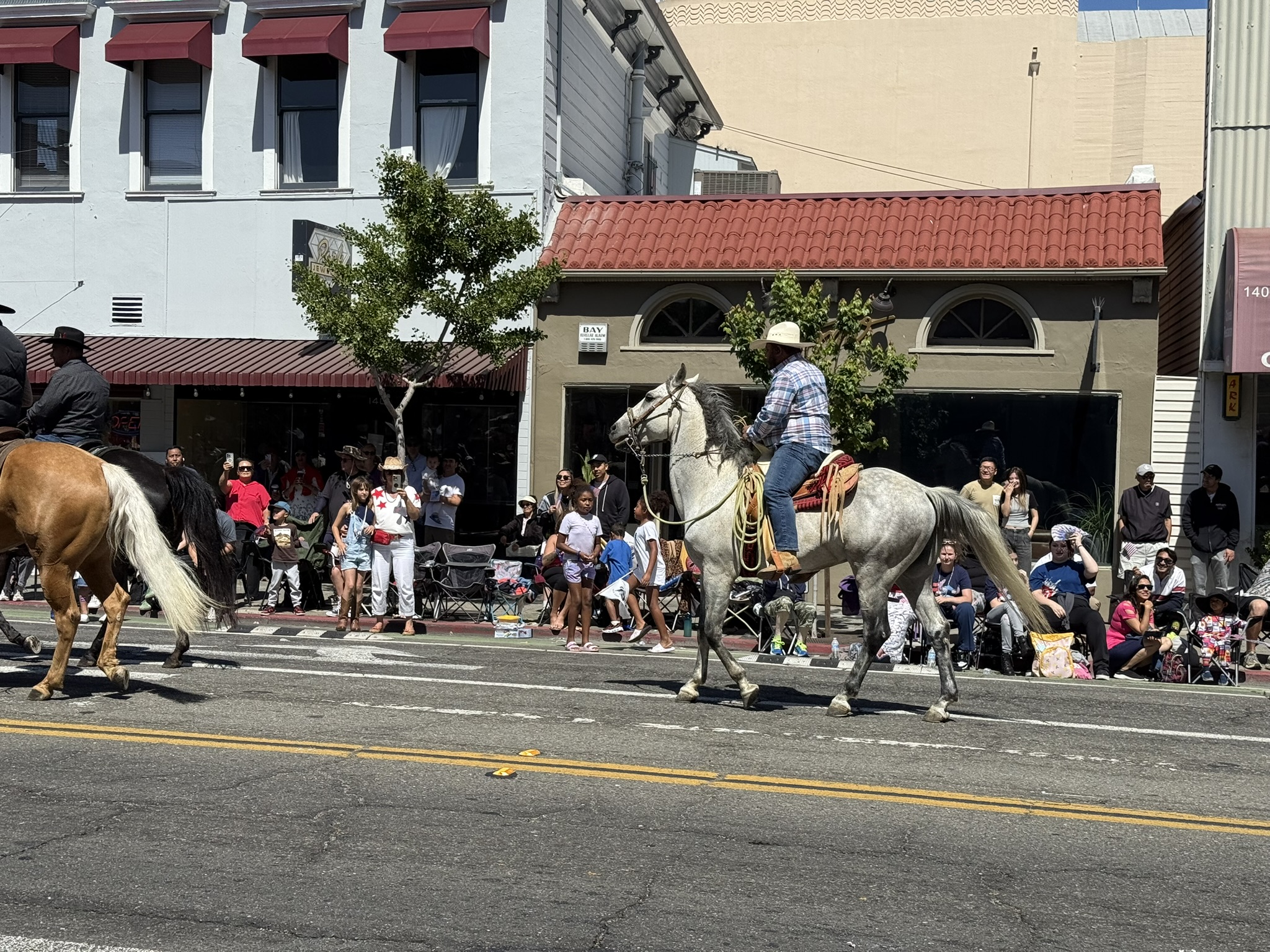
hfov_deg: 39.7
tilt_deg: -0.7
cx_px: 635
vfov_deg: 30.3
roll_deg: -1.1
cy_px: 476
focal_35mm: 48
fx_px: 1761
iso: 64
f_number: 1.78
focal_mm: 6.76
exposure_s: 1/5587
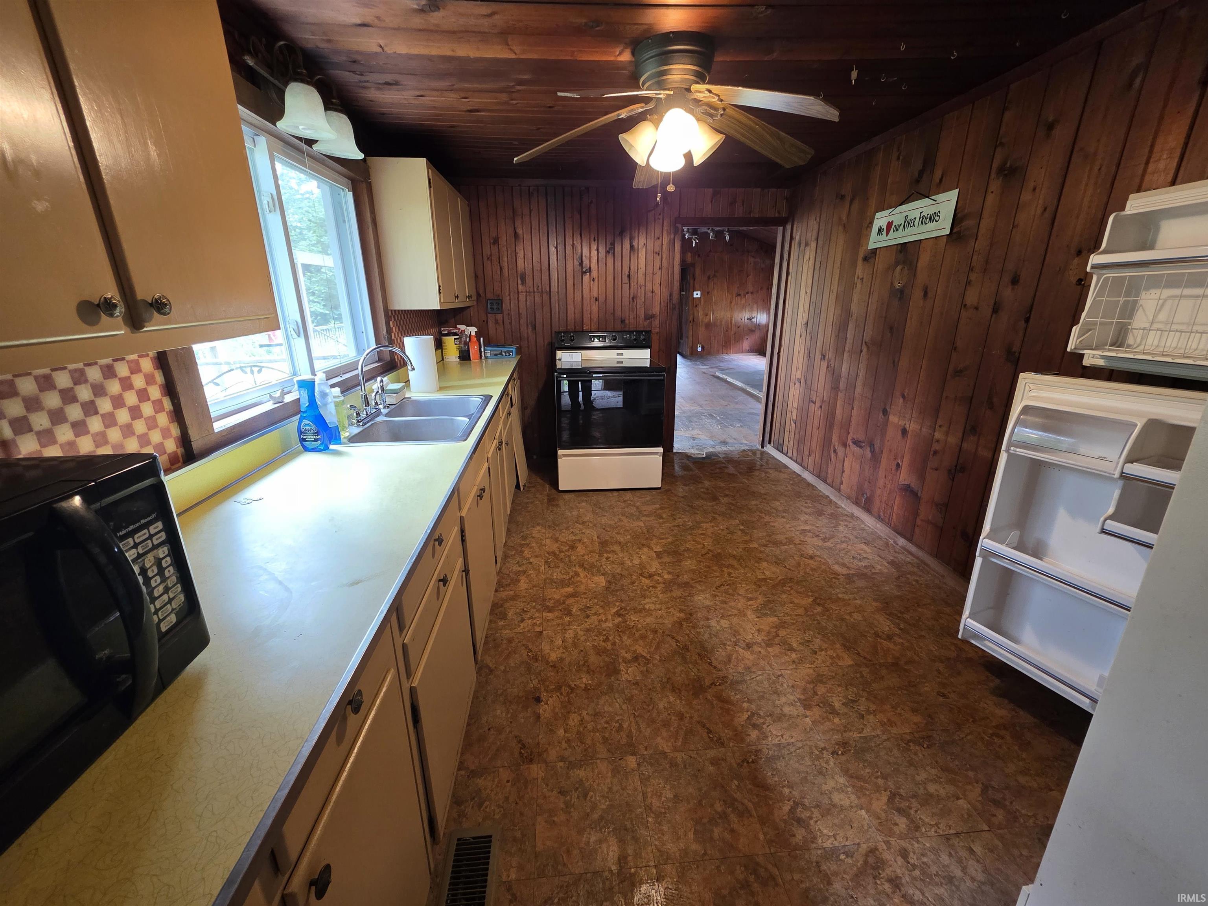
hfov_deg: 106.2
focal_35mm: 13
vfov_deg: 89.9
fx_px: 454
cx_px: 604
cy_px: 453
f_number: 1.9
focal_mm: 2.2
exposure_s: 1/60
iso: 400
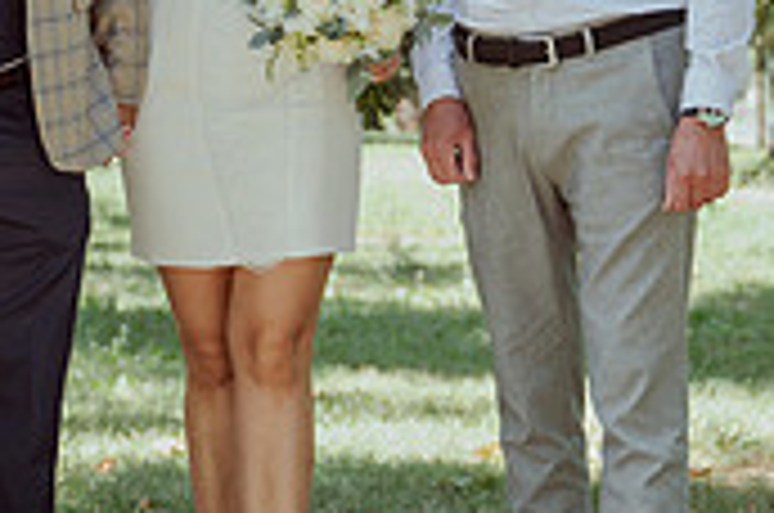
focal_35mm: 145
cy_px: 0
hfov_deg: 14.1
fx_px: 3112
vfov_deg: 9.4
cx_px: 112
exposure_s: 1/500
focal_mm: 43
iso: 320
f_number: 2.8
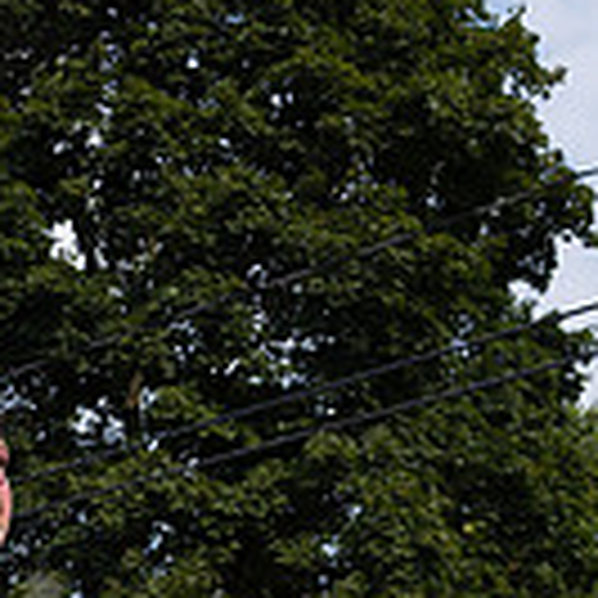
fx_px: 1739
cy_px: 735
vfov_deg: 18.4
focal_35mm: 89
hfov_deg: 19.4
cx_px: 166
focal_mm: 24
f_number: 6.3
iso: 125
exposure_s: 1/500
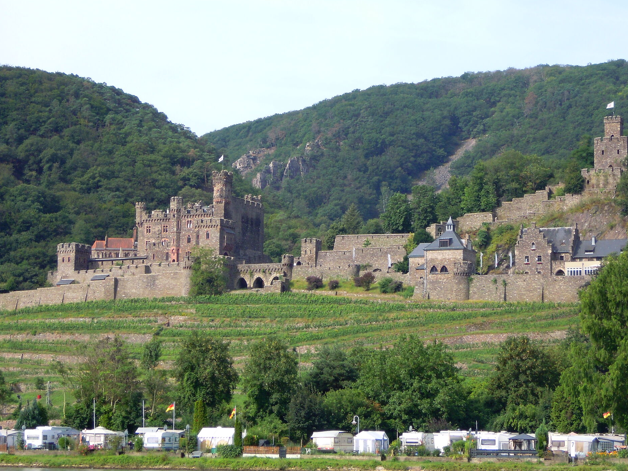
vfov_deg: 15.6
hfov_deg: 20.6
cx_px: 340
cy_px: 212
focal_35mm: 95
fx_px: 1724
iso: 100
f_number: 4.4
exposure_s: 1/400
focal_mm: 13.2
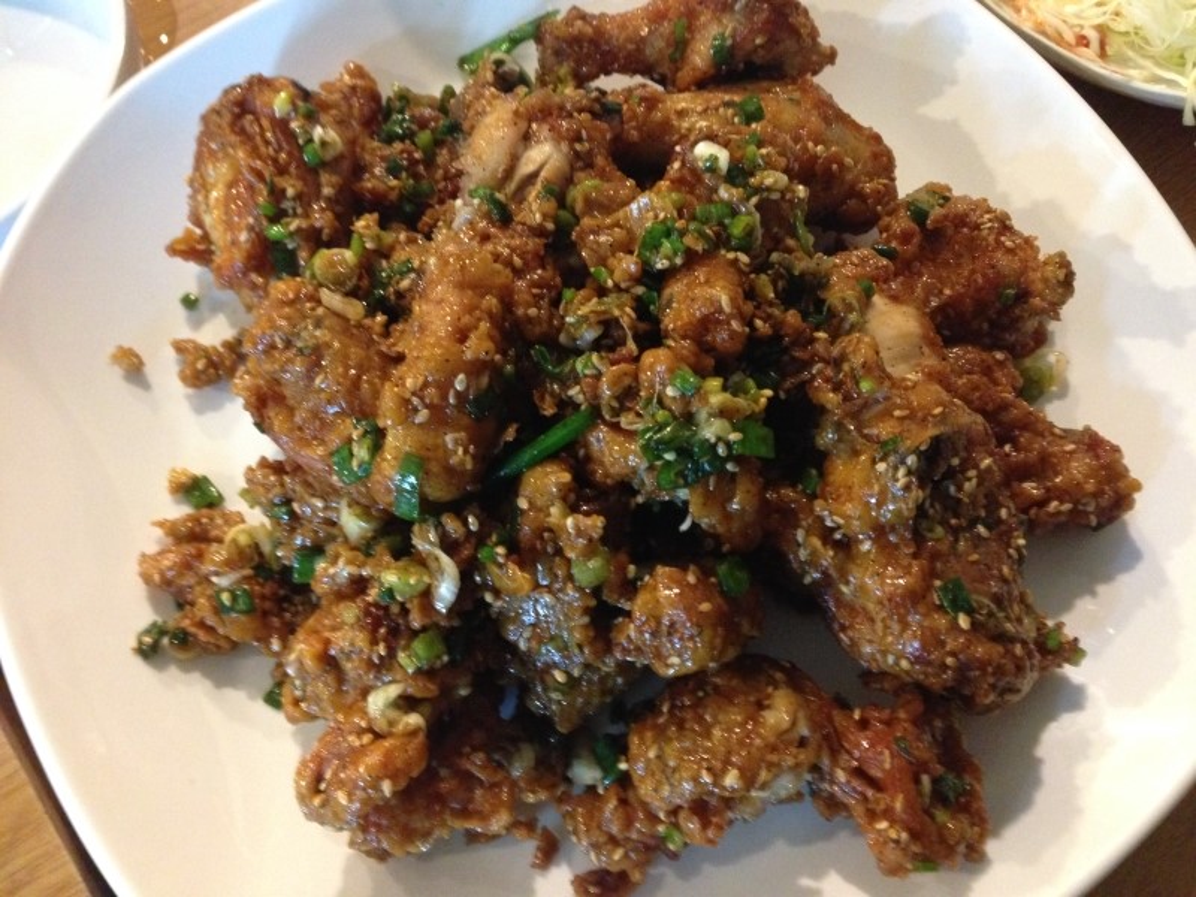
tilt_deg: -66.8
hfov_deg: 55.4
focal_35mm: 33
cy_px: 448
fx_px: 1140
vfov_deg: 42.9
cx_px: 598
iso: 500
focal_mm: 4.12
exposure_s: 1/15
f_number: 2.4
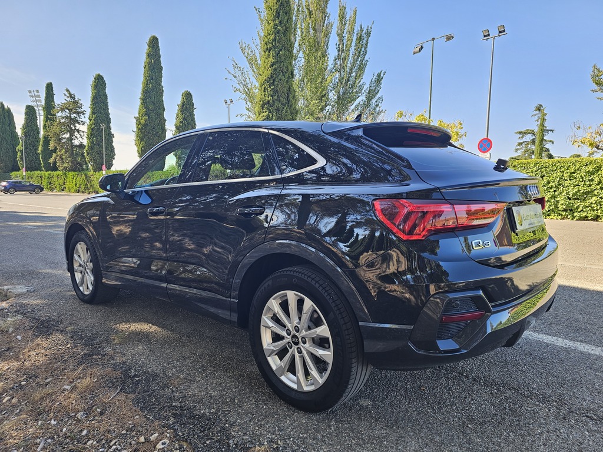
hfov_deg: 73.9
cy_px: 226
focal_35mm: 23
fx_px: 401
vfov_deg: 58.9
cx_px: 302
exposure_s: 1/180
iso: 25
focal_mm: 6.3
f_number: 1.7
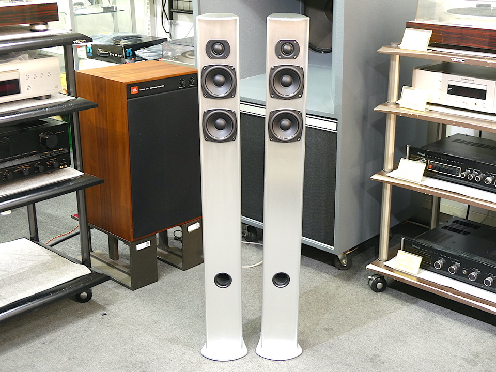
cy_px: 186
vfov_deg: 29.1
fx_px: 716
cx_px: 248
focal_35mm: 50
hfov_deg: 38.2
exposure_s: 1/1.3
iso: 100
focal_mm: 9
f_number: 4.1
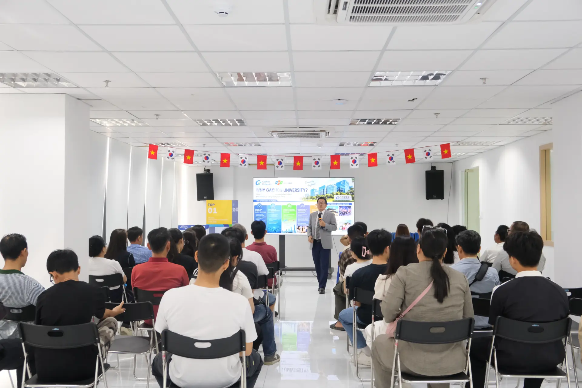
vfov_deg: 36.9
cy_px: 194
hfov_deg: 53.1
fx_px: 582
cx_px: 291
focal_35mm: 36
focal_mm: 24.3
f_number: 4.5
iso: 3200
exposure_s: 1/125
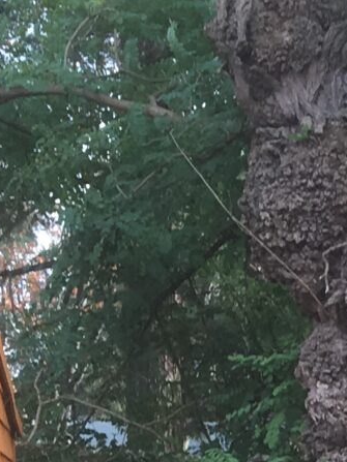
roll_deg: -0.9
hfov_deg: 8.3
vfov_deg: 11.6
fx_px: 2220
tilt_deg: -4.4
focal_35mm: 166
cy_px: 611
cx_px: 802
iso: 25
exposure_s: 1/100
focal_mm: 4.15
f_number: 2.2
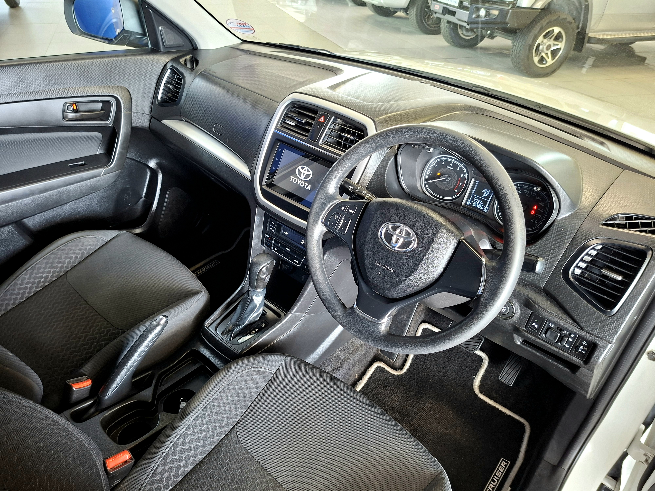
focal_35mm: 23
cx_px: 328
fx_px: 435
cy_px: 246
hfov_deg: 73.9
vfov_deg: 58.9
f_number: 1.8
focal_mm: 5.54
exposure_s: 1/33
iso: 250
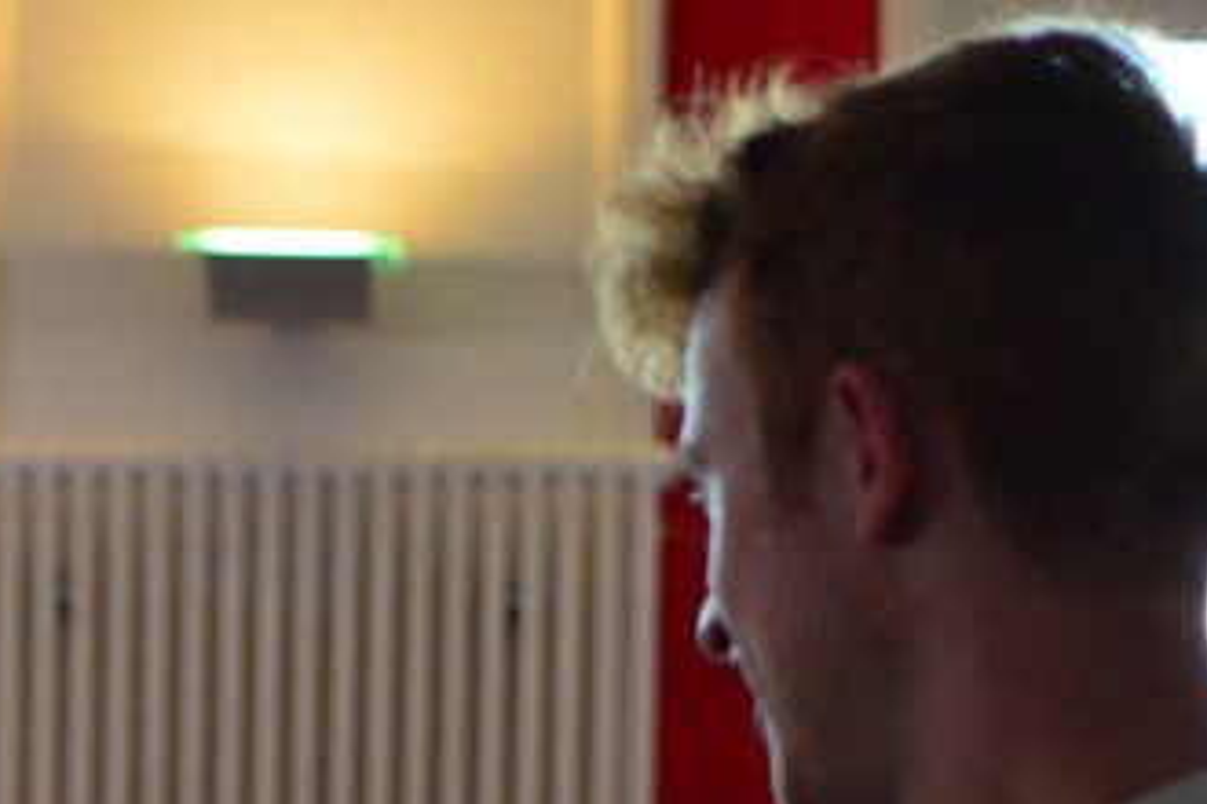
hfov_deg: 12.5
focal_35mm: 163
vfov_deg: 8.3
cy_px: 1211
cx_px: -51
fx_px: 5449
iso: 1600
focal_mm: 35
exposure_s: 1/640
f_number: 1.8
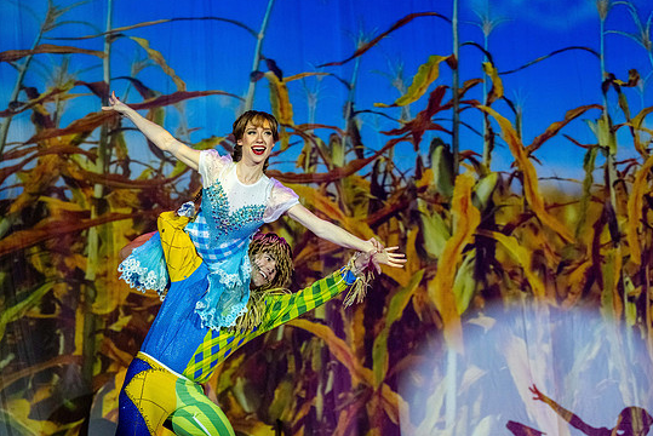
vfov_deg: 16.1
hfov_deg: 23.9
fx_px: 1543
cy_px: 226
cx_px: 346
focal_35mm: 85
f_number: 2.8
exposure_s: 1/1000
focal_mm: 79
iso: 5000
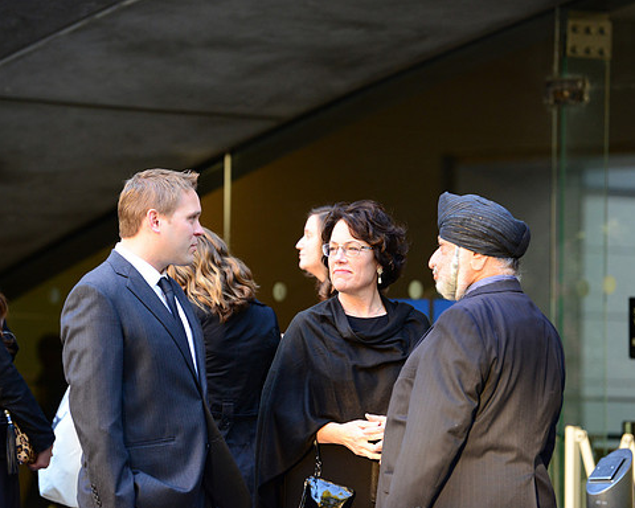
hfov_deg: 9.2
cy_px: 255
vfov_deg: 7.4
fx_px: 3947
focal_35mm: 210
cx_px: 306
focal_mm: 185
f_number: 4
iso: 1600
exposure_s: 1/160
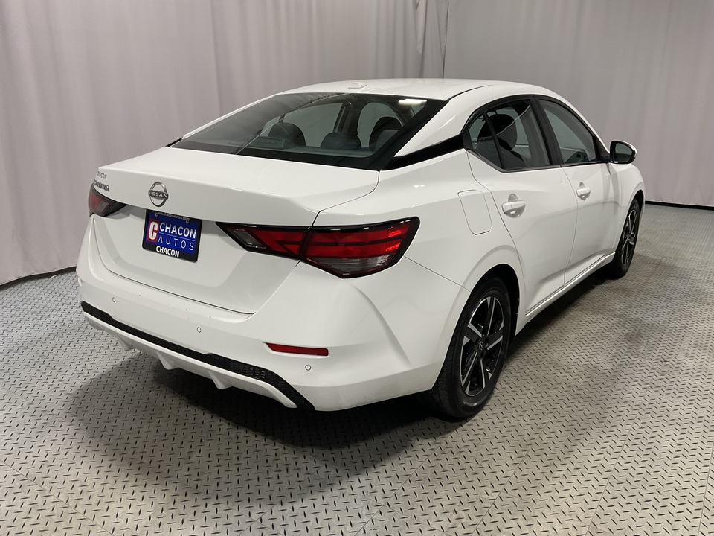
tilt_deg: -16.4
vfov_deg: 48.2
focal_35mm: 29
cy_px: 268
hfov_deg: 61.7
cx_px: 357
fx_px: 598
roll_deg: -0.8
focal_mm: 3
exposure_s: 1/120
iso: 64
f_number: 1.8
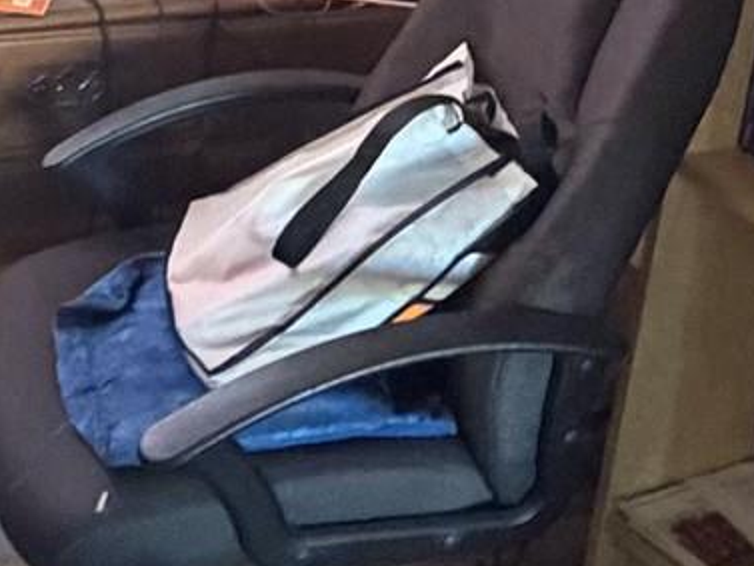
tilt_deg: -14.6
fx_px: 1656
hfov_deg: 25.6
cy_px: -164
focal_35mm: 76
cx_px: 348
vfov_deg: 18.1
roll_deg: -3.4
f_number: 2.2
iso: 1250
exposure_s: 1/60
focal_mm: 2.22
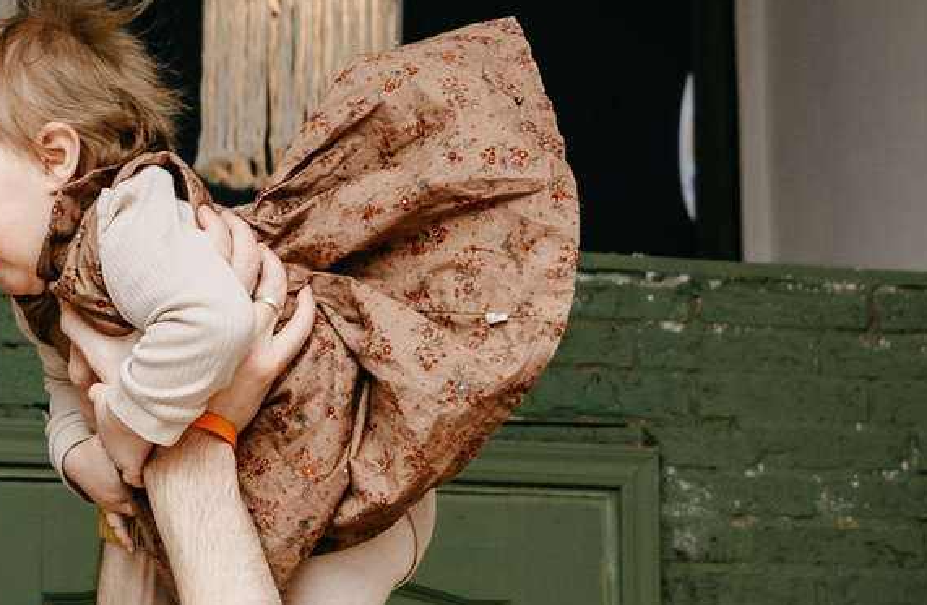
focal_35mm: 115
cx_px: 363
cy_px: 325
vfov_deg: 11.7
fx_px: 2943
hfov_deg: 17.9
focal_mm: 24
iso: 125
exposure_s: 1/160
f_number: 3.2
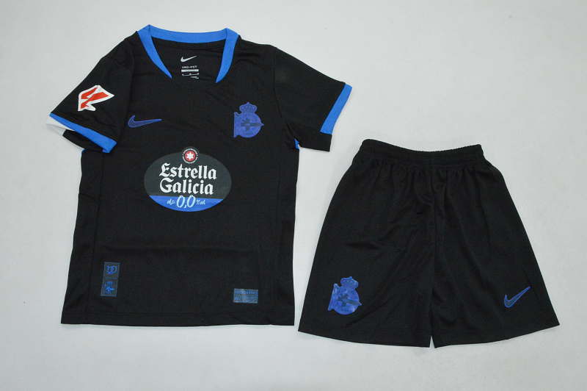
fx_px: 513
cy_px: 196
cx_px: 294
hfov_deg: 59.5
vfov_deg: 41.6
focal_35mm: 32
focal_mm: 21
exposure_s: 1/200
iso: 6400
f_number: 25
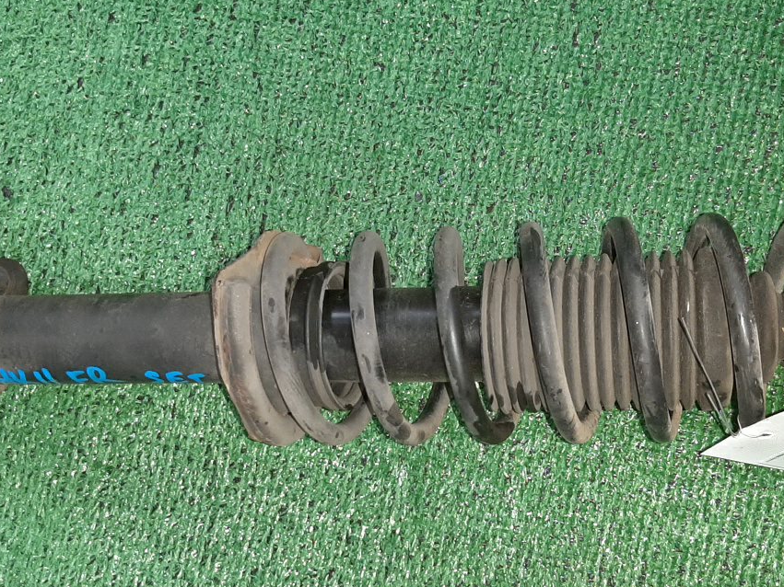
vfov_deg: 32.7
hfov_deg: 42.9
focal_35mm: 44
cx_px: 425
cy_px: 375
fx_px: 996
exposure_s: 1/33
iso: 218
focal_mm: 3.93
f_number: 1.7
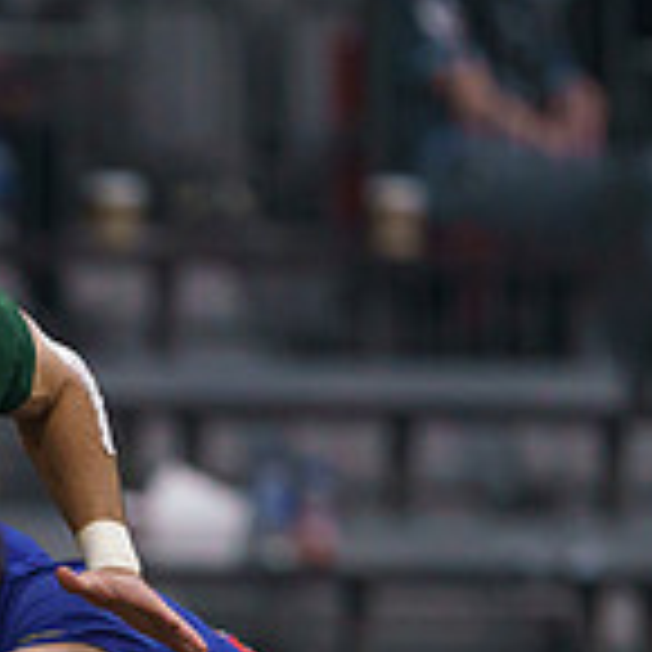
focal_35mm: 2621
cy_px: 794
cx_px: -265
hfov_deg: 0.7
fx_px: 55853
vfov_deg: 0.7
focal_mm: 600
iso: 3200
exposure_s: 1/3200
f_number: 4
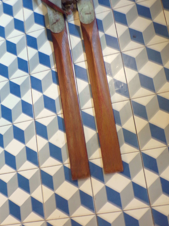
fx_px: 247
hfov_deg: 37.7
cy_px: 112
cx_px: 85
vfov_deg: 49.0
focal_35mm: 38
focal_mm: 6.6
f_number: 3.3
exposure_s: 1/4
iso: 400
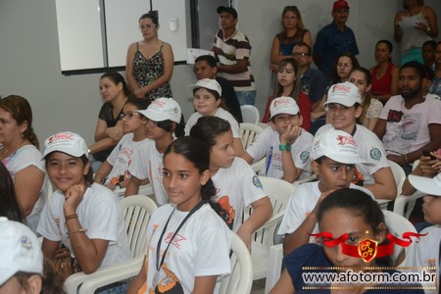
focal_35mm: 52
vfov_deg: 25.8
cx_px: 220
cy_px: 147
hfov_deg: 37.9
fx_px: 643
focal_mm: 35
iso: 1600
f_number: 4.2
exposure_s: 1/125
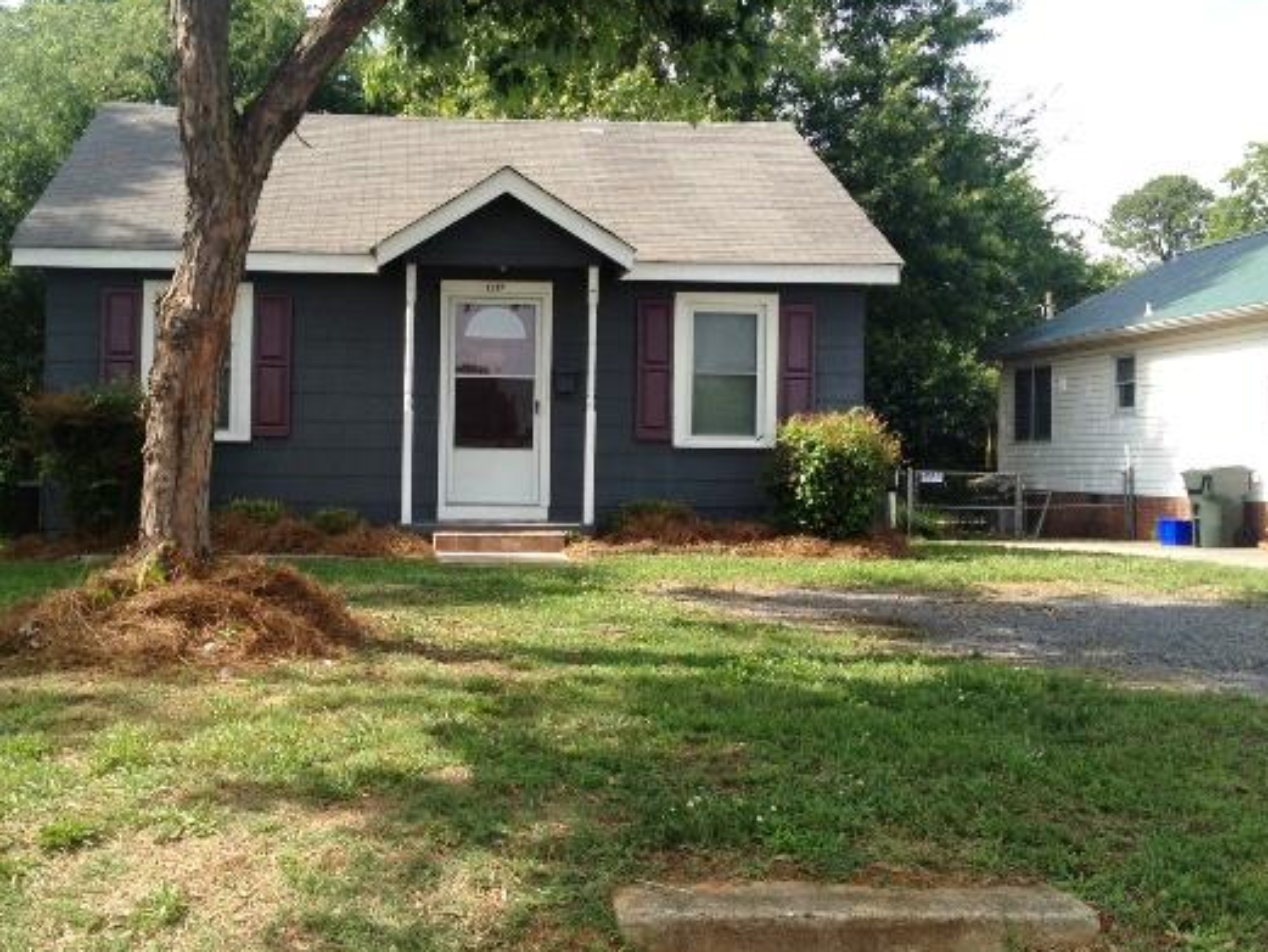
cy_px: 433
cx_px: 501
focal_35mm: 43
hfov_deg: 43.6
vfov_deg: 33.6
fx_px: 1575
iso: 50
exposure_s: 1/708
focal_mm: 4.28
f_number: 2.4
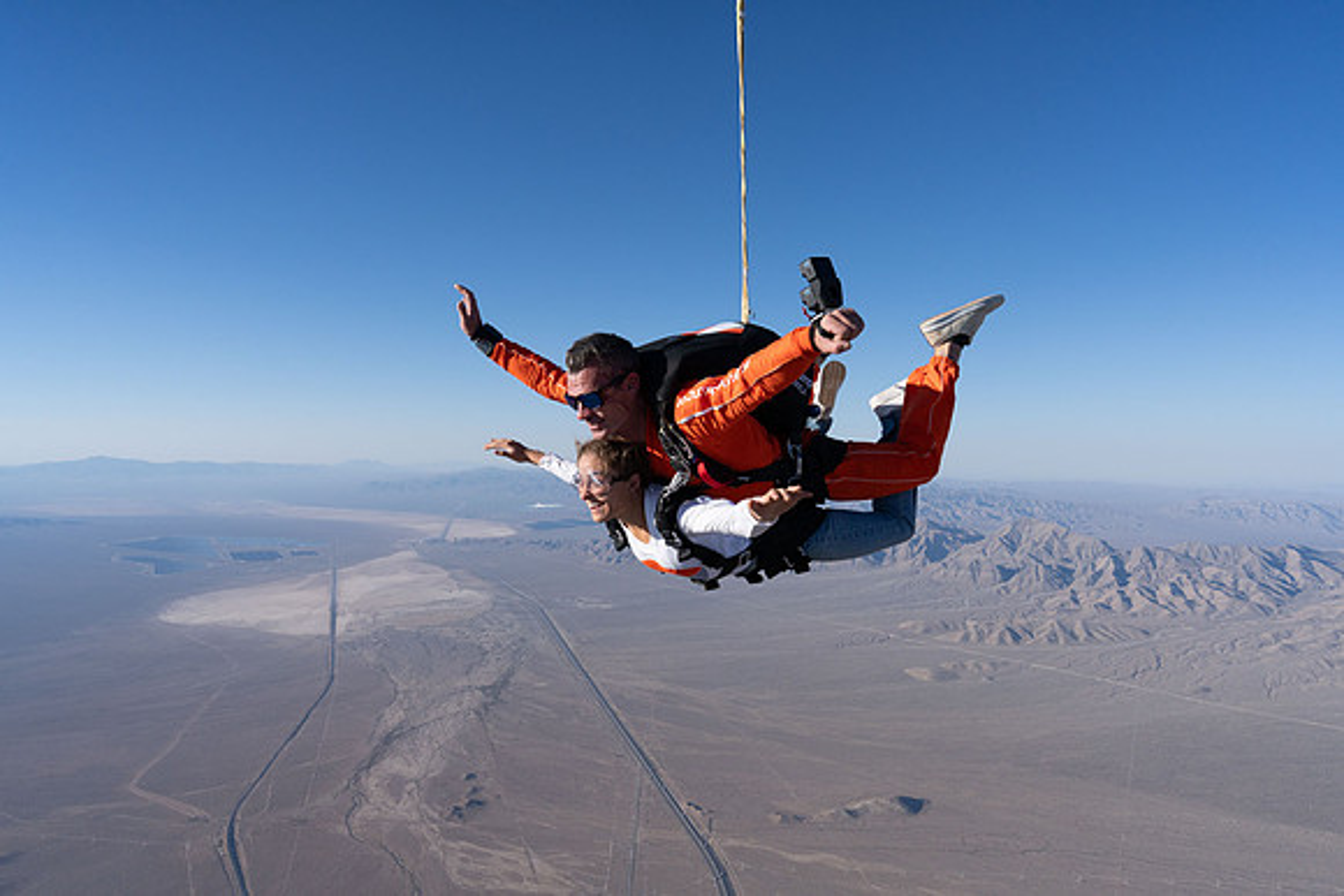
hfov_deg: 73.7
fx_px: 896
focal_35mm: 24
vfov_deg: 53.2
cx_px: 672
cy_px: 448
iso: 800
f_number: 10
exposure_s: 1/2000
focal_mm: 24
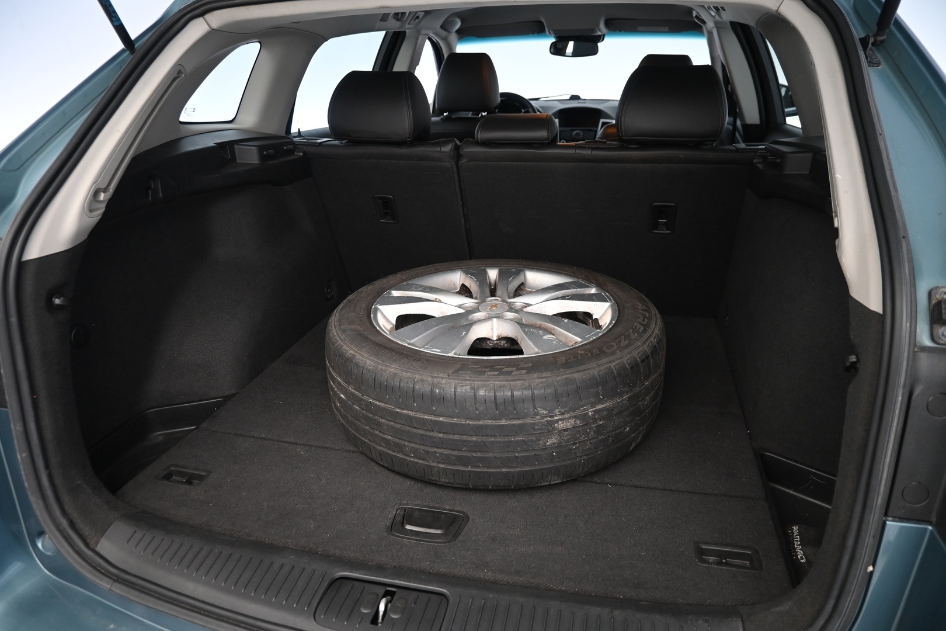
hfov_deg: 73.7
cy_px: 316
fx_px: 631
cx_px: 473
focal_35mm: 24
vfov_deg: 53.1
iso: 800
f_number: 3.5
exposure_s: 1/25
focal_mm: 16
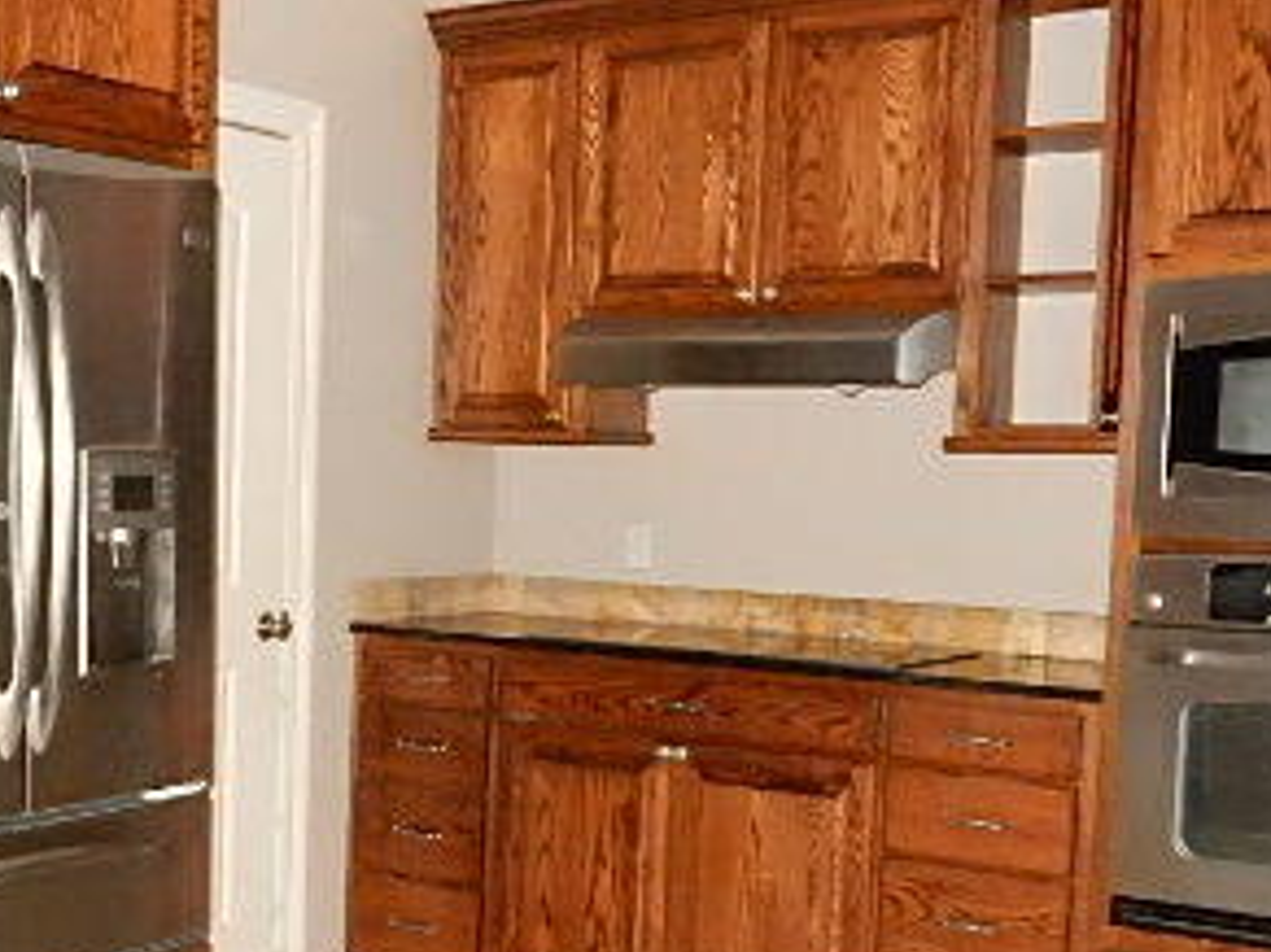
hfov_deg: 34.2
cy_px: 624
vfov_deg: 26.4
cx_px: 319
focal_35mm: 55
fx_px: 2019
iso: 1600
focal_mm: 4.5
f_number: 3.7
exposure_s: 1/30
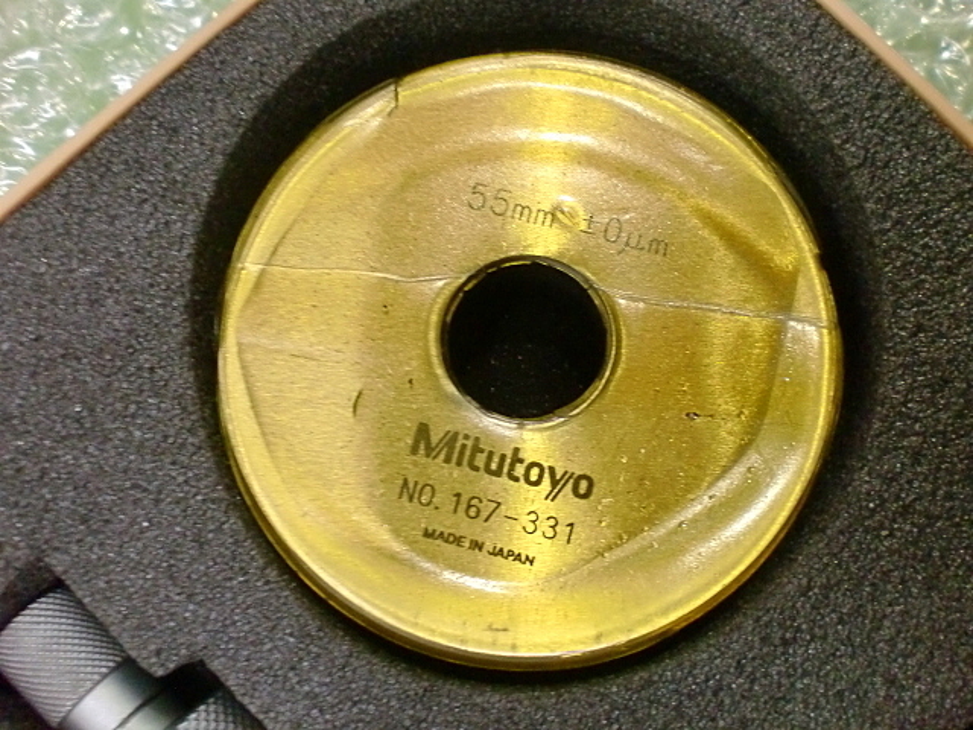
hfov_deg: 52.6
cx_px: 486
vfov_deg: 40.7
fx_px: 984
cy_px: 365
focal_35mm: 35
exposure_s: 1/60
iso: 400
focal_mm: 6.3
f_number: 3.1
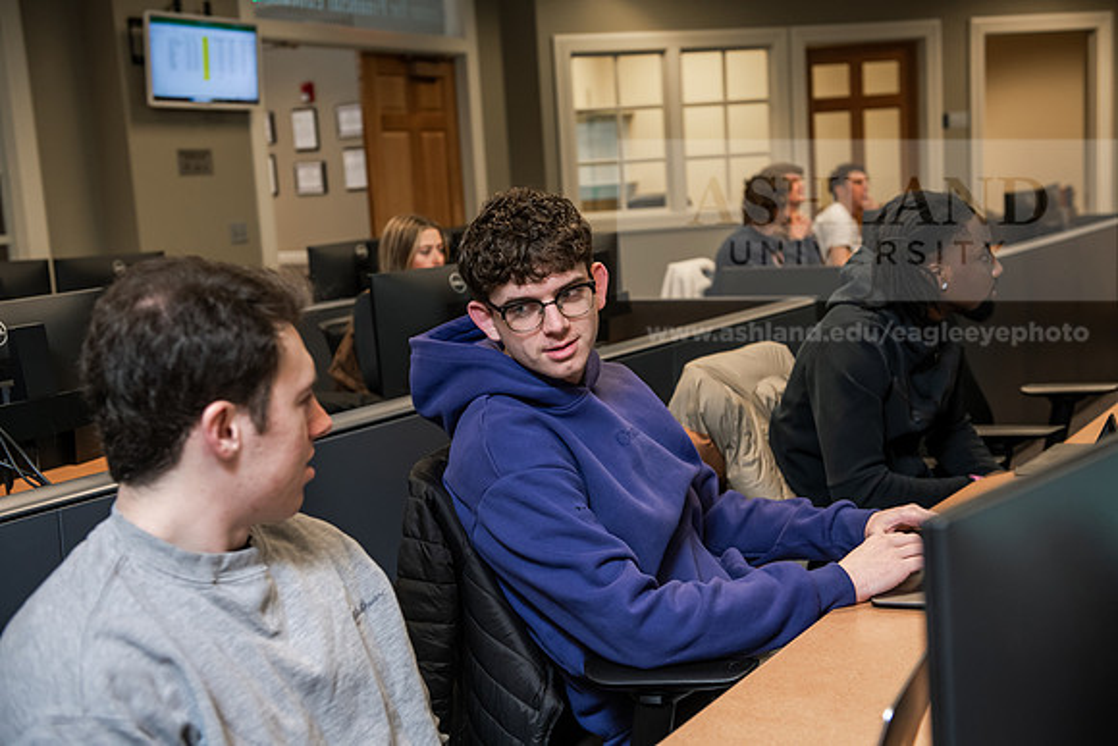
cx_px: 559
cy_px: 373
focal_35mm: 45
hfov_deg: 43.6
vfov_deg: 29.9
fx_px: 1398
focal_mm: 45
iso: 1000
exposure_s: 1/125
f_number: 3.5
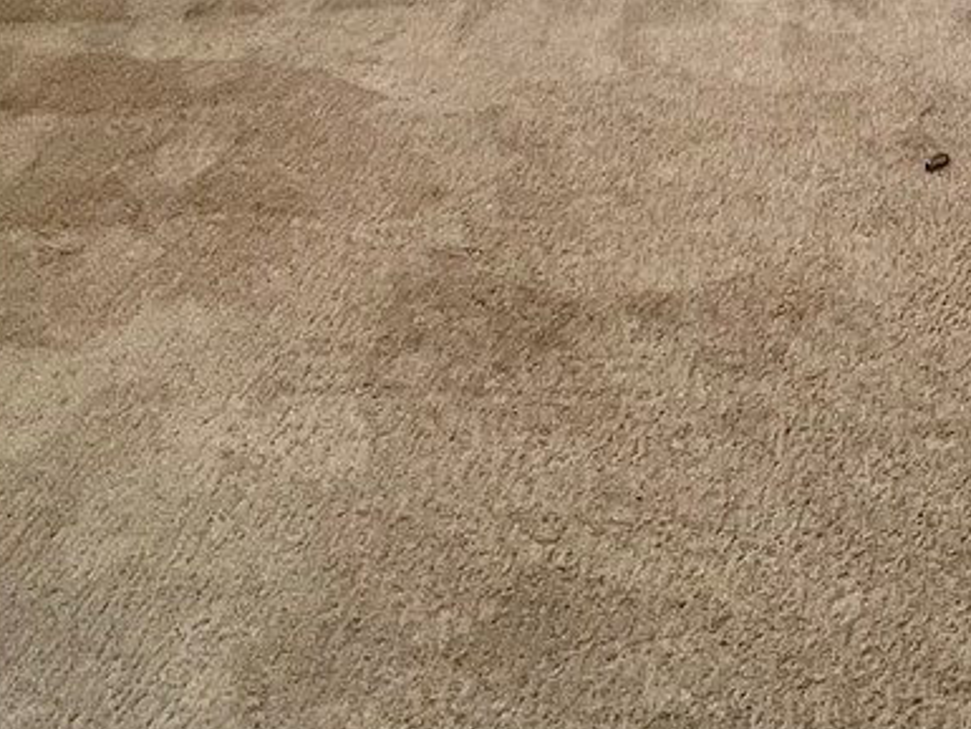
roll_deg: +0.2
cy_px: -709
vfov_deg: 18.4
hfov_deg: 33.5
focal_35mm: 54
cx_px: 890
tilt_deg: -3.5
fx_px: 1515
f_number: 1.8
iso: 160
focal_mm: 1.57
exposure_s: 1/60
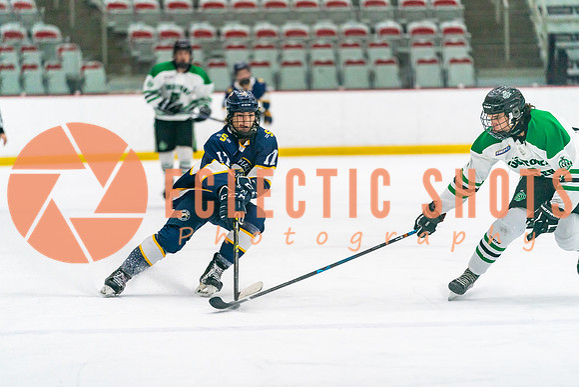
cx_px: 262
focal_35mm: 214
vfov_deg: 6.4
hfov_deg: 9.6
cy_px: 204
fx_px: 3438
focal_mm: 195
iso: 3200
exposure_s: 1/1250
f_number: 2.8
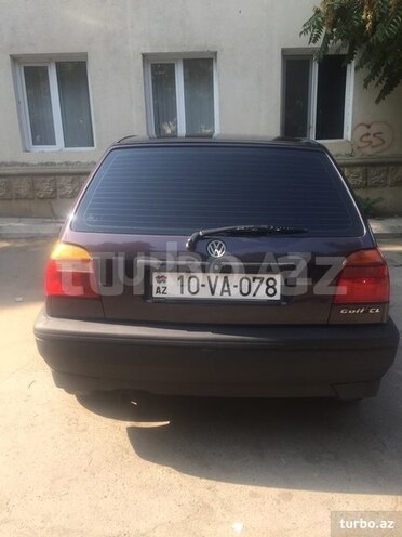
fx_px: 449
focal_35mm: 29
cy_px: 268
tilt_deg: -14.4
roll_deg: +1.1
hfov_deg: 48.2
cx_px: 201
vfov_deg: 61.7
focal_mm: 4.15
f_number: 2.2
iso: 32
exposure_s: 1/363
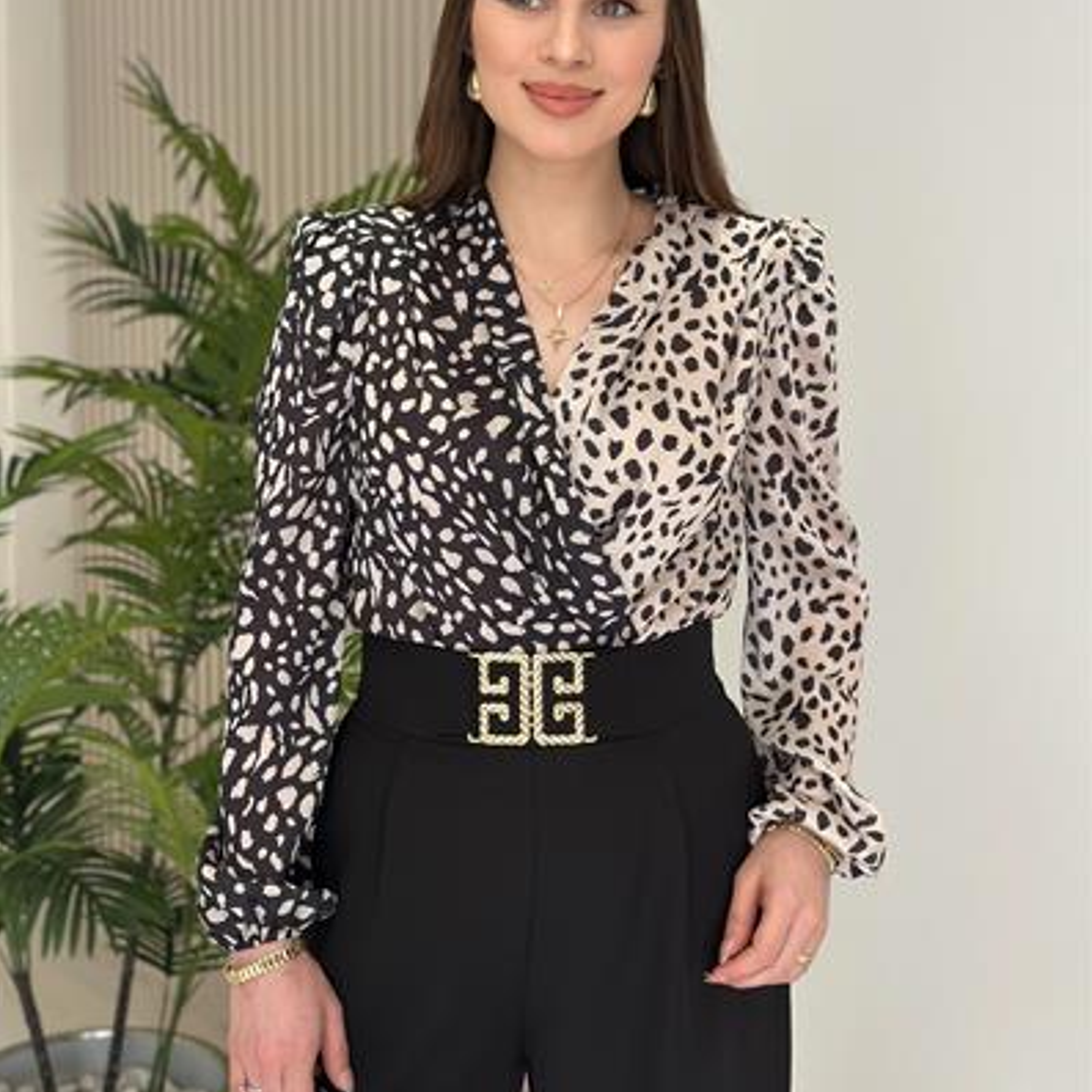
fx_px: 2034
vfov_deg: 30.0
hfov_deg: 30.0
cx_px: 547
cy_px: 485
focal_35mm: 57
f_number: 1.78
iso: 80
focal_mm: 6.86
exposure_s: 1/414
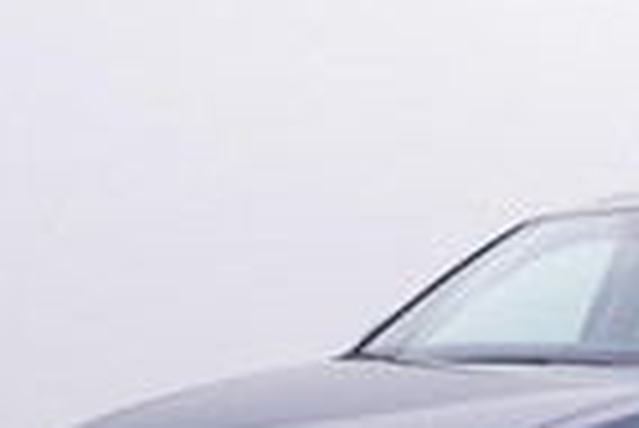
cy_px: 412
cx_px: 767
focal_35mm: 87
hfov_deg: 21.7
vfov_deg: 15.5
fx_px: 1545
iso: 200
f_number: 5
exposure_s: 1/80
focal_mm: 15
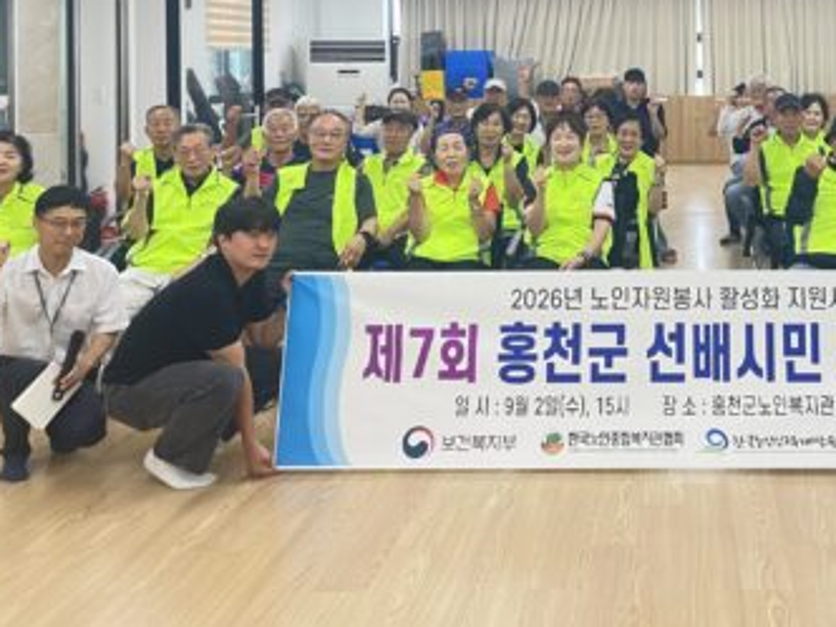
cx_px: 685
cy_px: 68
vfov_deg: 29.6
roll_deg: +0.5
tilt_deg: +0.2
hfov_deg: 38.7
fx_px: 1135
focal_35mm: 47
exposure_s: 1/60
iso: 80
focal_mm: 4.2
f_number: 1.6
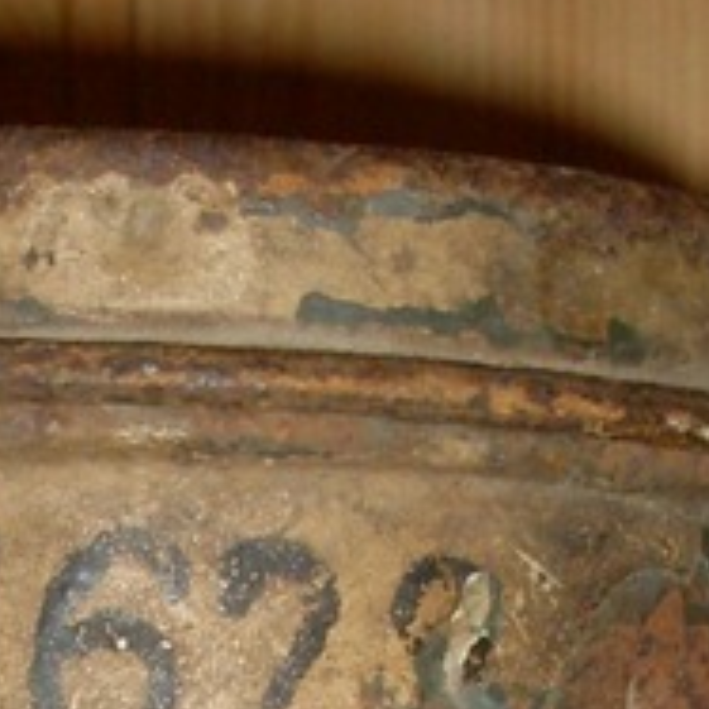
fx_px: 3847
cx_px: 176
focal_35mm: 166
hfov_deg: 10.5
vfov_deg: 9.4
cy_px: 1683
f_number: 2.8
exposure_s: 1/45
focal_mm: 6.3
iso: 100
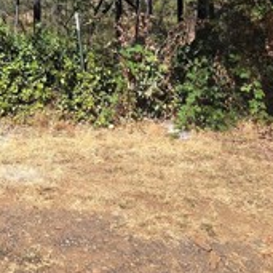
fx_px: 384
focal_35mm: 43
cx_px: 16
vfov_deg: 35.4
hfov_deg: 36.2
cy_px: 0
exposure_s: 1/1414
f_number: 2.2
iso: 50
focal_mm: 2.2
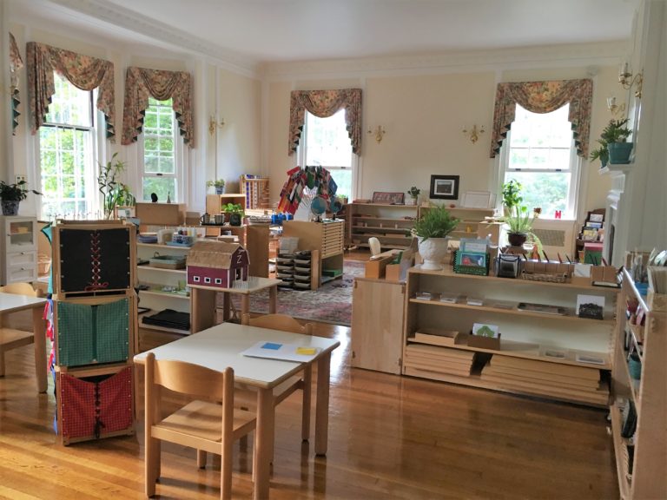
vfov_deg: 48.2
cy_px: 250
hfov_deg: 61.7
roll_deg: -1.4
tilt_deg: -6.8
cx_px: 334
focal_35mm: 29
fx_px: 559
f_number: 2.2
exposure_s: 1/30
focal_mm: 4.15
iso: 100
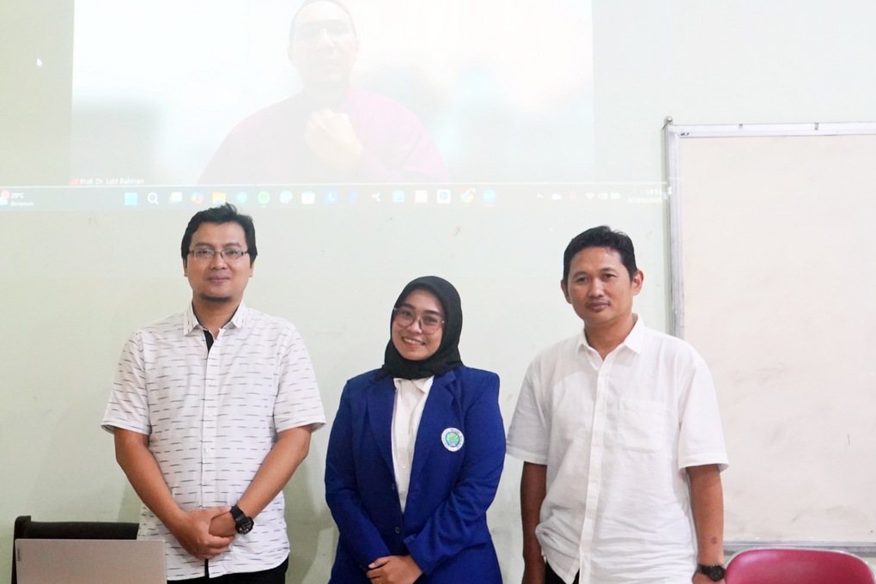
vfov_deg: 27.0
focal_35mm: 50
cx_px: 350
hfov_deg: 39.4
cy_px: 247
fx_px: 1217
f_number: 5.6
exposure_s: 1/100
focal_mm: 34
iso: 5000
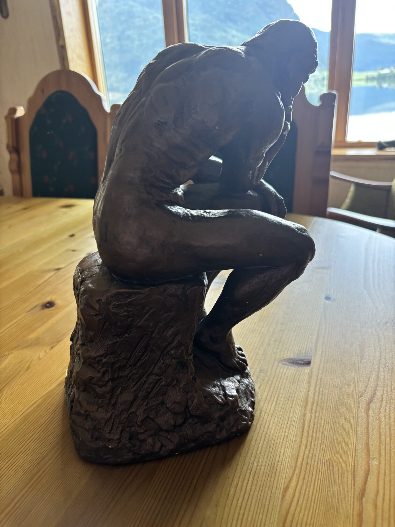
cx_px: 198
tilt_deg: -23.9
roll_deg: +3.6
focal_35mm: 26
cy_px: 264
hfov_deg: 53.1
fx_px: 396
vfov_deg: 67.3
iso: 160
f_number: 1.6
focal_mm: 5.96
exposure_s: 1/60
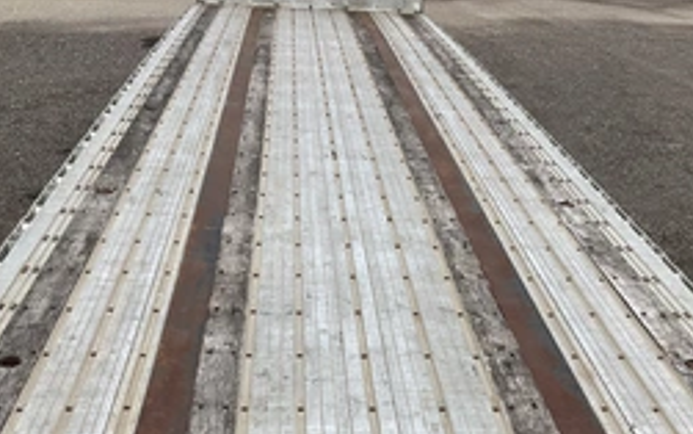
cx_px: 384
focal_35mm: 49
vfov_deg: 25.9
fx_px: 926
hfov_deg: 41.0
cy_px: 346
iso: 25
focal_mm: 3
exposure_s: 1/2320
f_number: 1.8
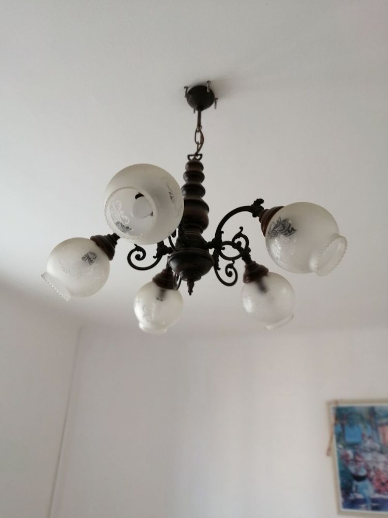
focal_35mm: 26
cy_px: 259
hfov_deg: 53.1
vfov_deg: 67.3
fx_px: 389
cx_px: 194
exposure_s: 1/50
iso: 50
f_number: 4
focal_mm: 3.46
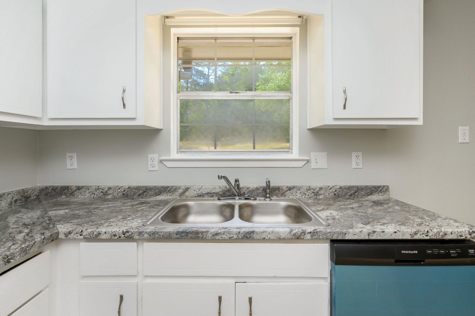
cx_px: 238
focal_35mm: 17
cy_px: 158
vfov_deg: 70.3
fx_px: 224
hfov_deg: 93.3
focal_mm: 17
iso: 200
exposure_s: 1/30
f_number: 9
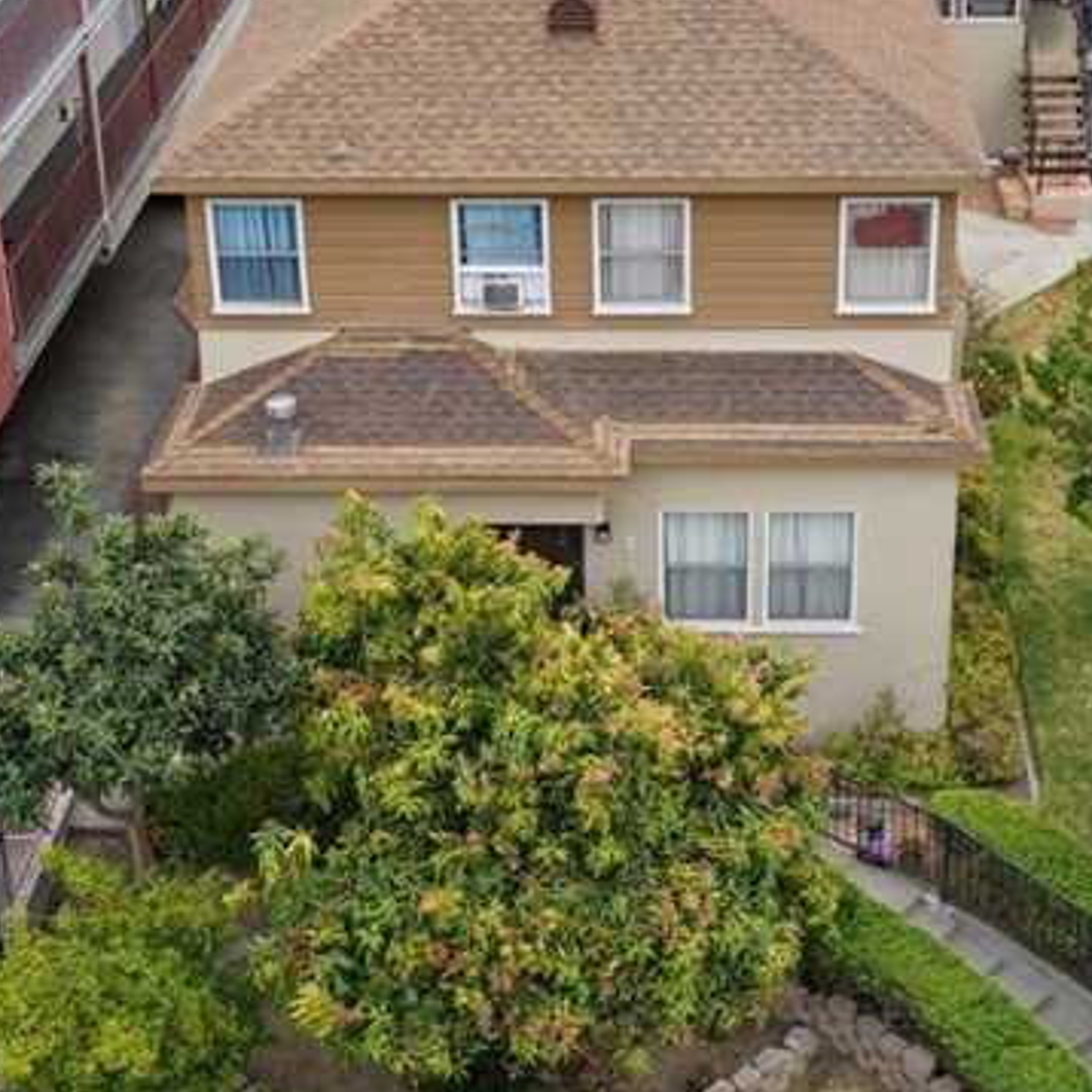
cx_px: 613
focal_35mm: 68
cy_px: 358
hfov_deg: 25.3
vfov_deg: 25.2
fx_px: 2427
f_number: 5.6
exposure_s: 1/50
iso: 100
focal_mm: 10.3
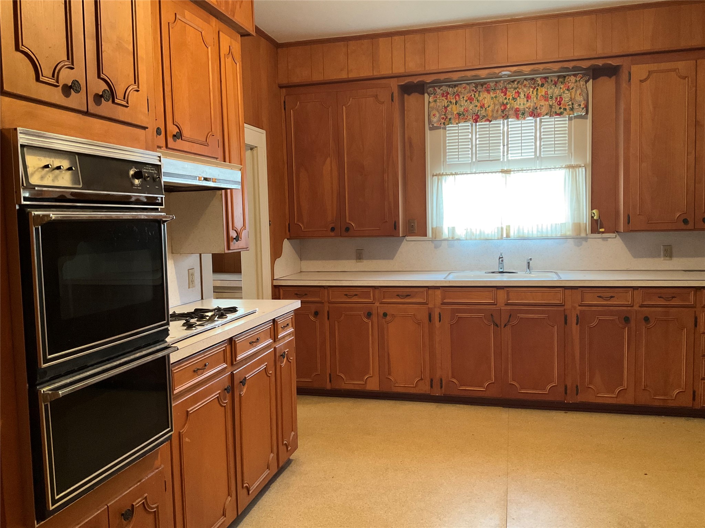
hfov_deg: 61.7
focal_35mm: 29
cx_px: 352
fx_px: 591
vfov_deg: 48.2
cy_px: 264
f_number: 1.8
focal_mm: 3
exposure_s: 1/40
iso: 320
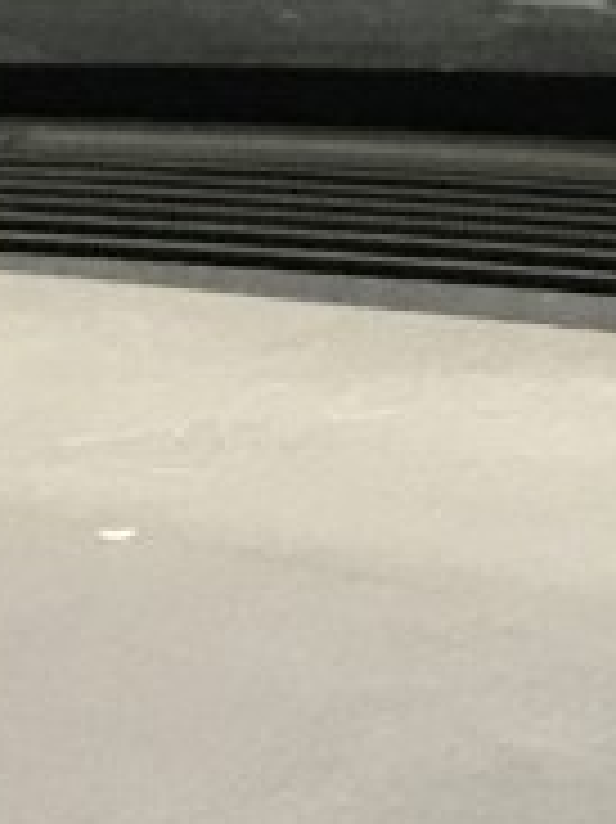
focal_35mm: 196
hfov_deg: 7.2
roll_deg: +5.6
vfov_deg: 10.0
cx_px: 1376
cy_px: 774
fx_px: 4656
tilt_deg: -18.0
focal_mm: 3.99
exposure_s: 1/15
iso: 100
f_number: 1.8
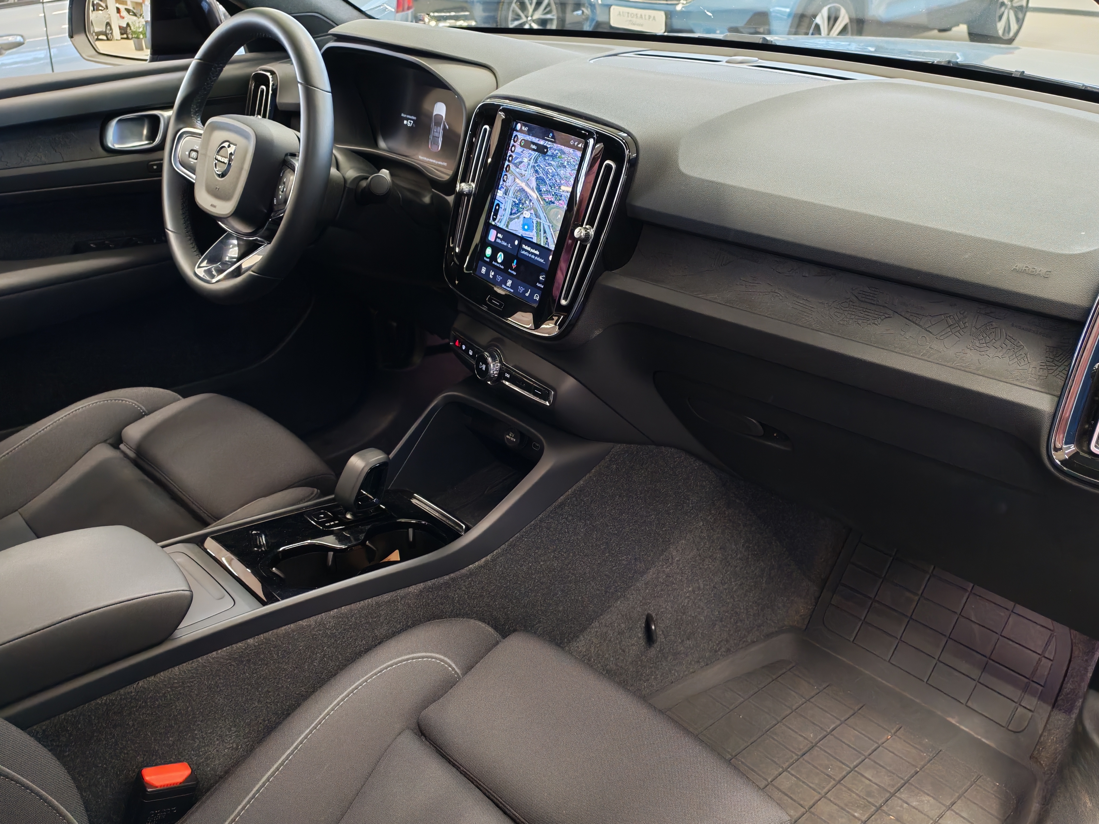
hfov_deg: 56.8
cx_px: 550
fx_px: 1016
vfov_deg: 44.2
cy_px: 412
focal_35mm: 32
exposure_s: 1/50
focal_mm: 6.12
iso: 997
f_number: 1.9
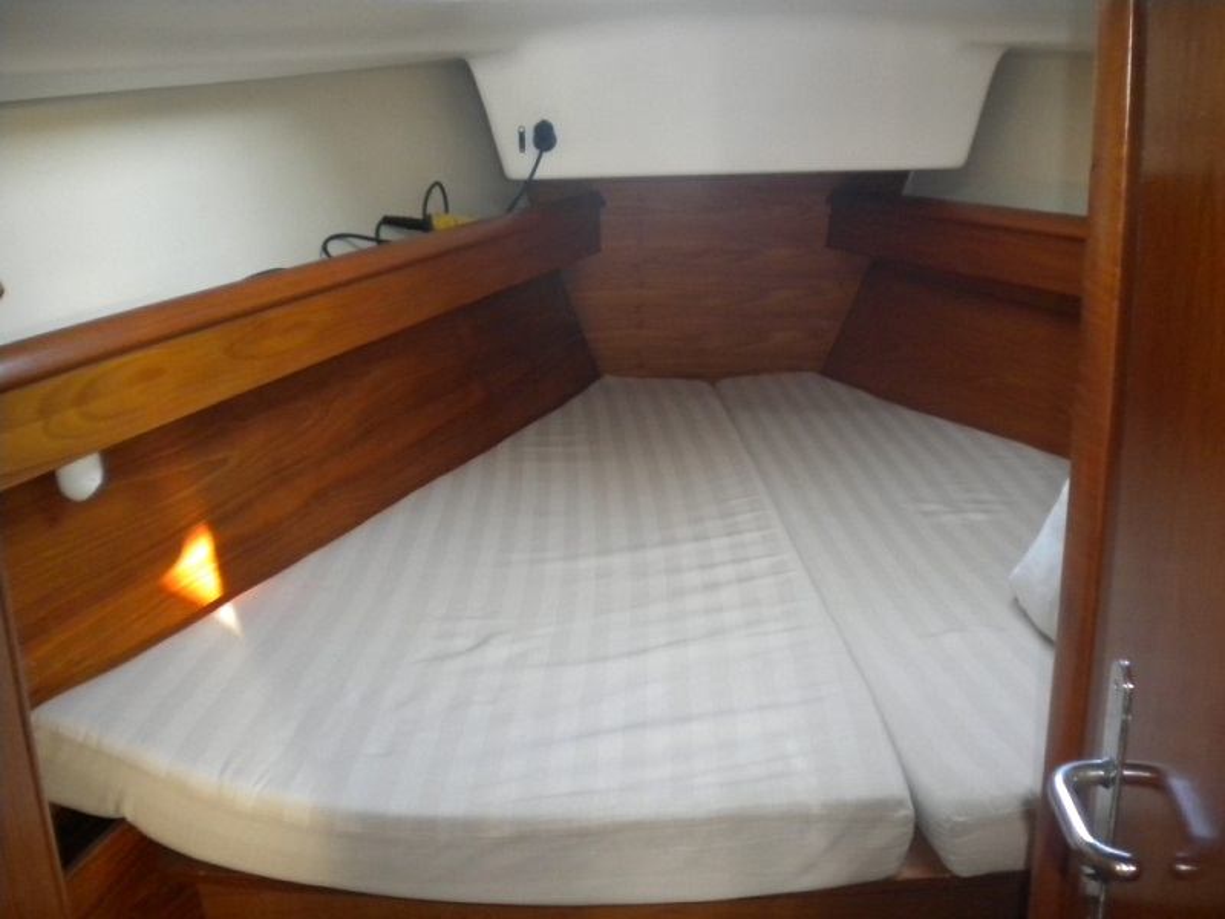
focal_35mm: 35
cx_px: 612
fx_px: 1239
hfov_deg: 52.6
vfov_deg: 40.7
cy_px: 460
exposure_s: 1/30
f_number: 3.1
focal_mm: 6.3
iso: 400
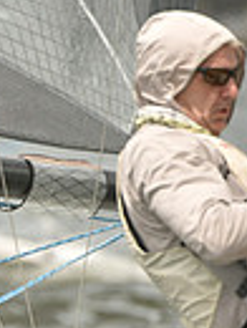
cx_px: -454
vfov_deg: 1.2
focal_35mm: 1716
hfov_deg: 0.9
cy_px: 317
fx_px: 16273
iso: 320
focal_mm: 400
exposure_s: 1/1250
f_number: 6.3
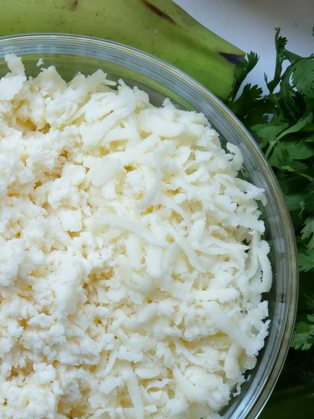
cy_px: 154
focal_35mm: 119
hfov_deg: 12.3
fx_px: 1439
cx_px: -24
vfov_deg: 16.5
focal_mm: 24
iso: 1600
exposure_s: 1/60
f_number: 9
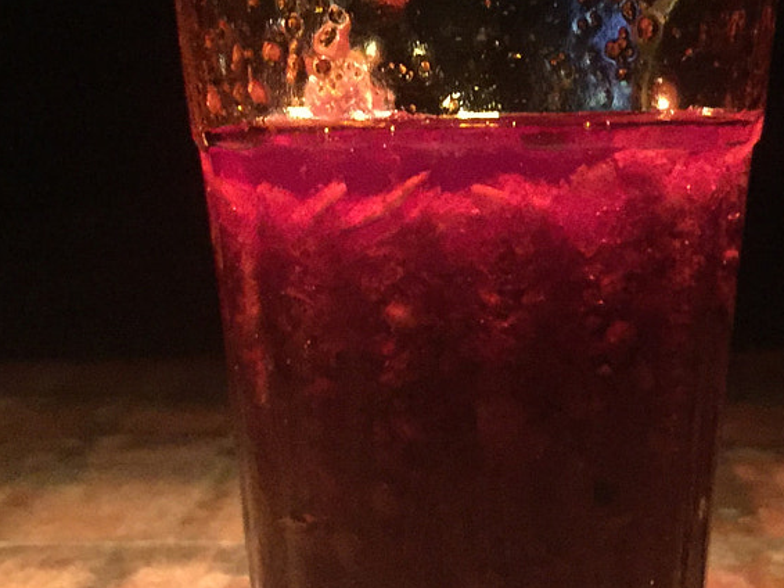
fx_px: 1856
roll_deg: +1.1
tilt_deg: +0.5
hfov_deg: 23.8
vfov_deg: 17.8
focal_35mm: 82
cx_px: 506
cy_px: 128
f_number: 2.2
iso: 320
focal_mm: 4.15
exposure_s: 1/17
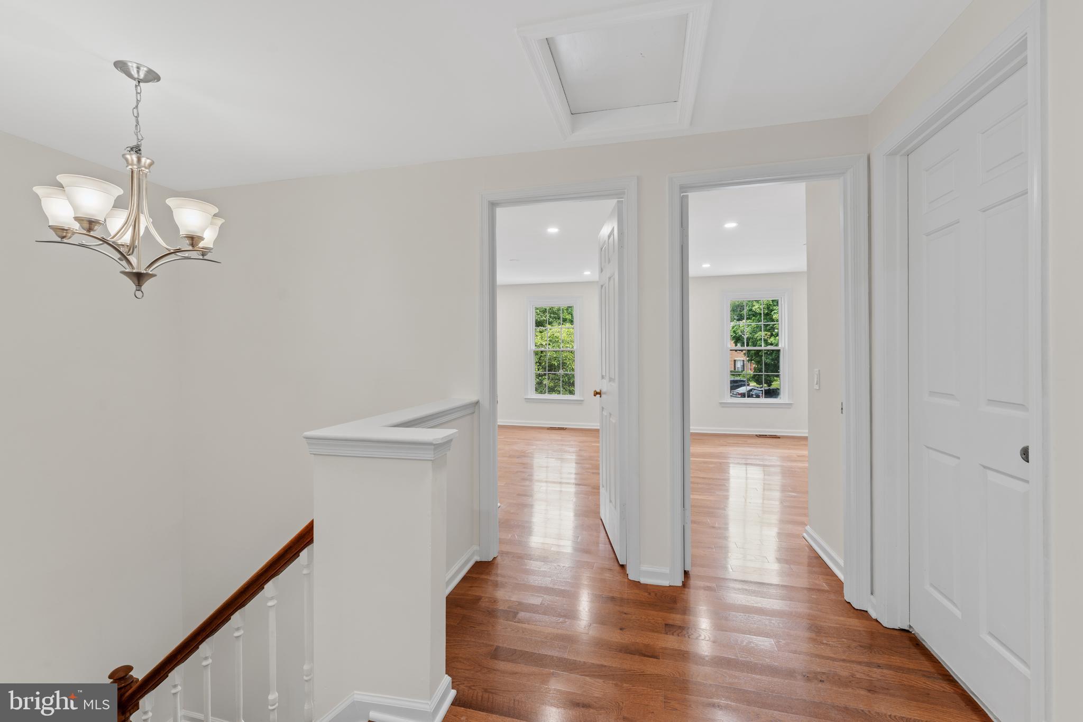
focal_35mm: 14
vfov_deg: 81.2
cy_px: 361
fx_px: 421
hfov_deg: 104.3
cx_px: 542
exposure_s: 1/2
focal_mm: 14
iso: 100
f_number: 8
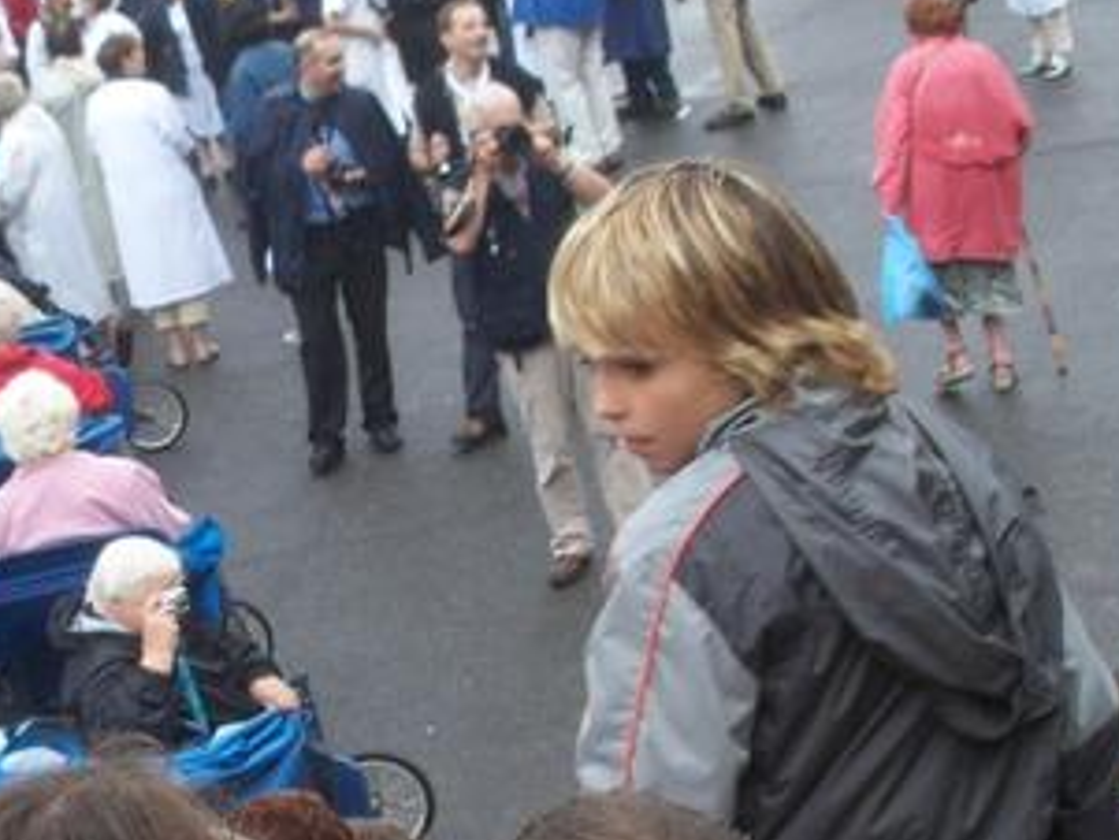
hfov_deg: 22.4
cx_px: 212
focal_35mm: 86
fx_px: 2781
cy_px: 597
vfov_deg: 17.1
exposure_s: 1/80
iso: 64
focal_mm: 7.9
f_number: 3.4
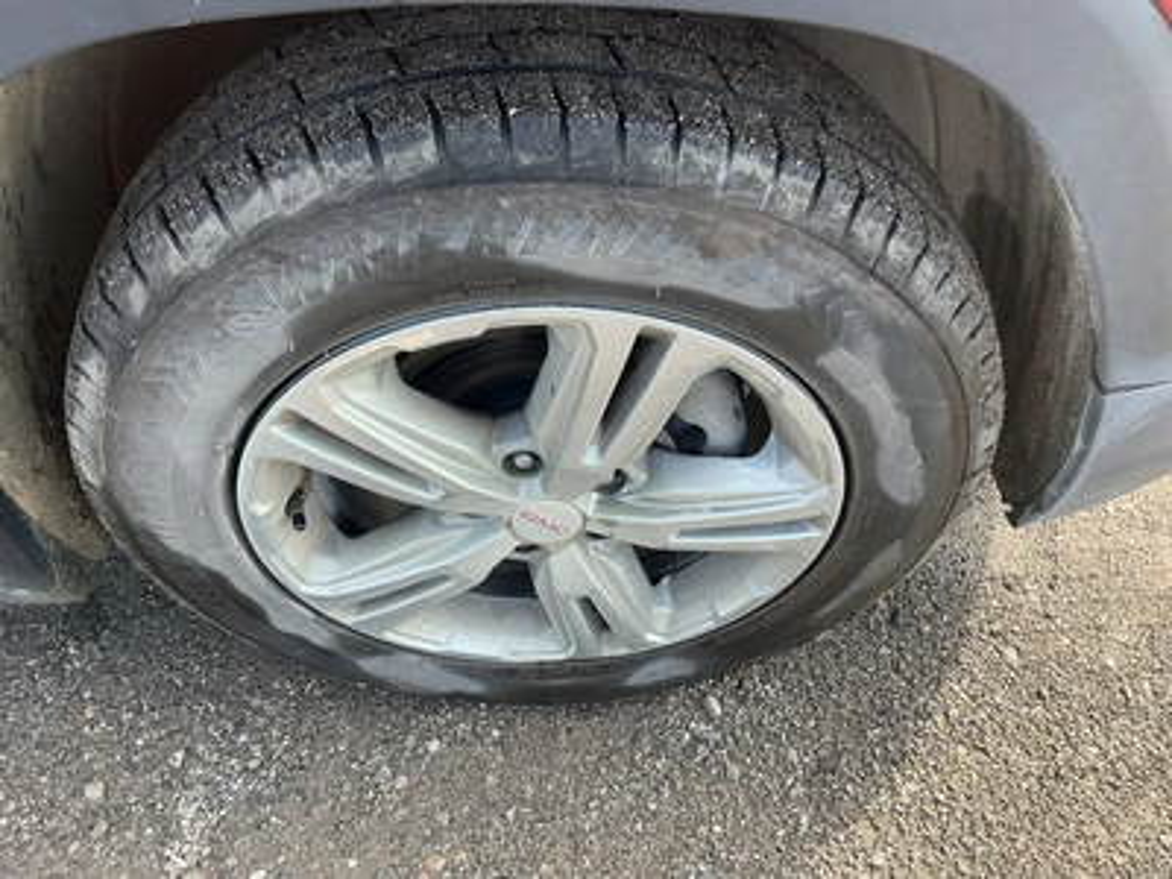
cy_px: 440
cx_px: 586
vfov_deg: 49.7
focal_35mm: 28
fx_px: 948
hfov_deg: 63.4
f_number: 1.8
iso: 25
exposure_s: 1/122
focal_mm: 3
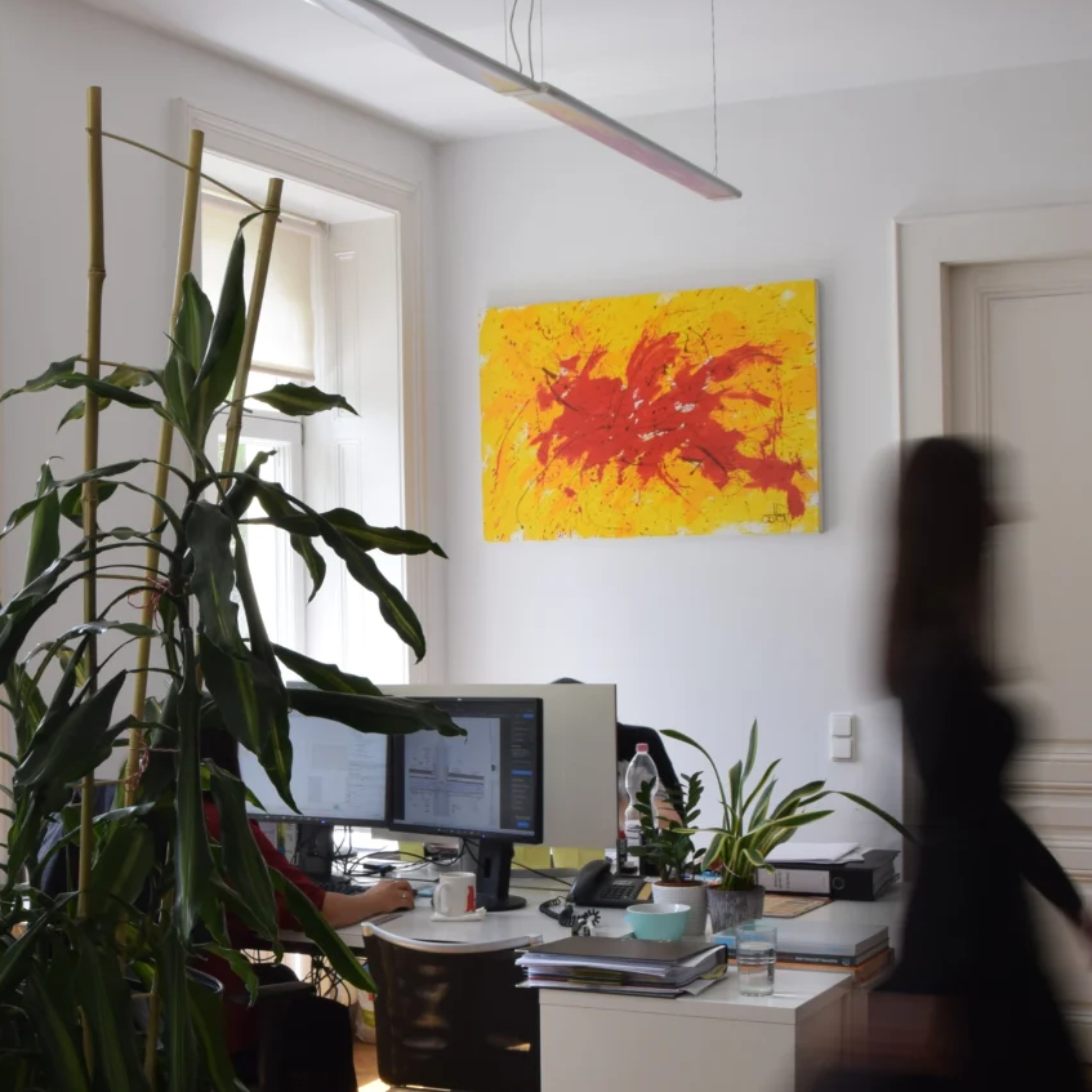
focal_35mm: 52
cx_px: 453
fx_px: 1856
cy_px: 648
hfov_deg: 32.7
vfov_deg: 32.7
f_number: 13
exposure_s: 1/13
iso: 200
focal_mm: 18
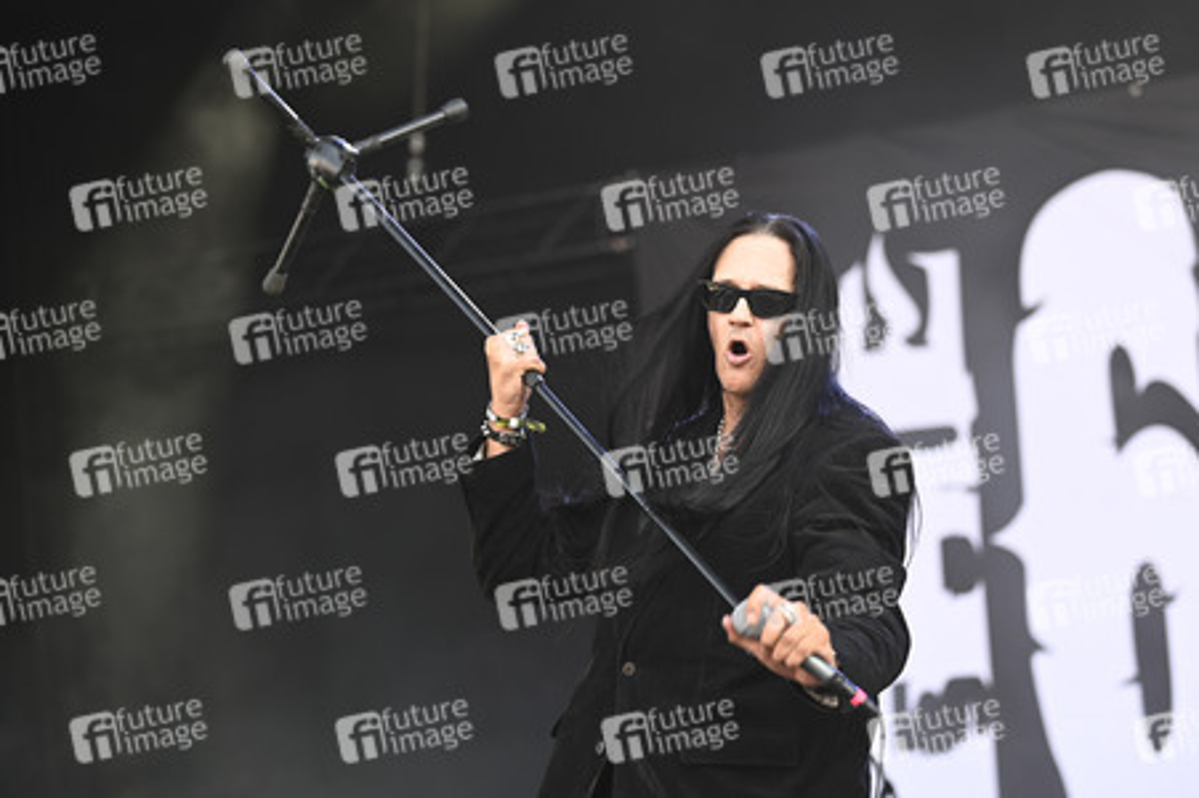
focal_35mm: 95
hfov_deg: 21.5
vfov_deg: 14.4
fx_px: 3162
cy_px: 399
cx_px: 600
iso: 320
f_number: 2.8
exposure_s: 1/400
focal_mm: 95
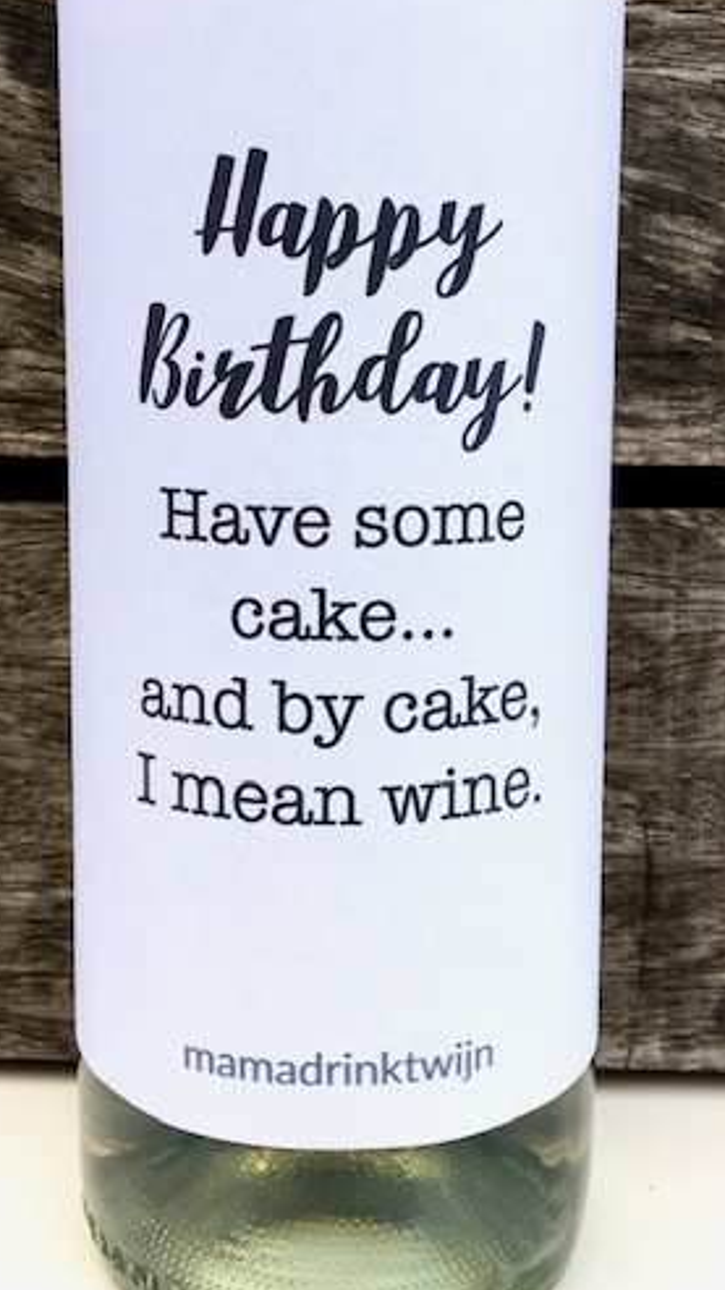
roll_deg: +0.0
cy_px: 508
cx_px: 335
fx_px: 1402
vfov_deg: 49.1
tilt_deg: -2.4
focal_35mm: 41
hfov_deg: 29.0
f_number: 2.2
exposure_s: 1/100
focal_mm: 4.15
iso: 32
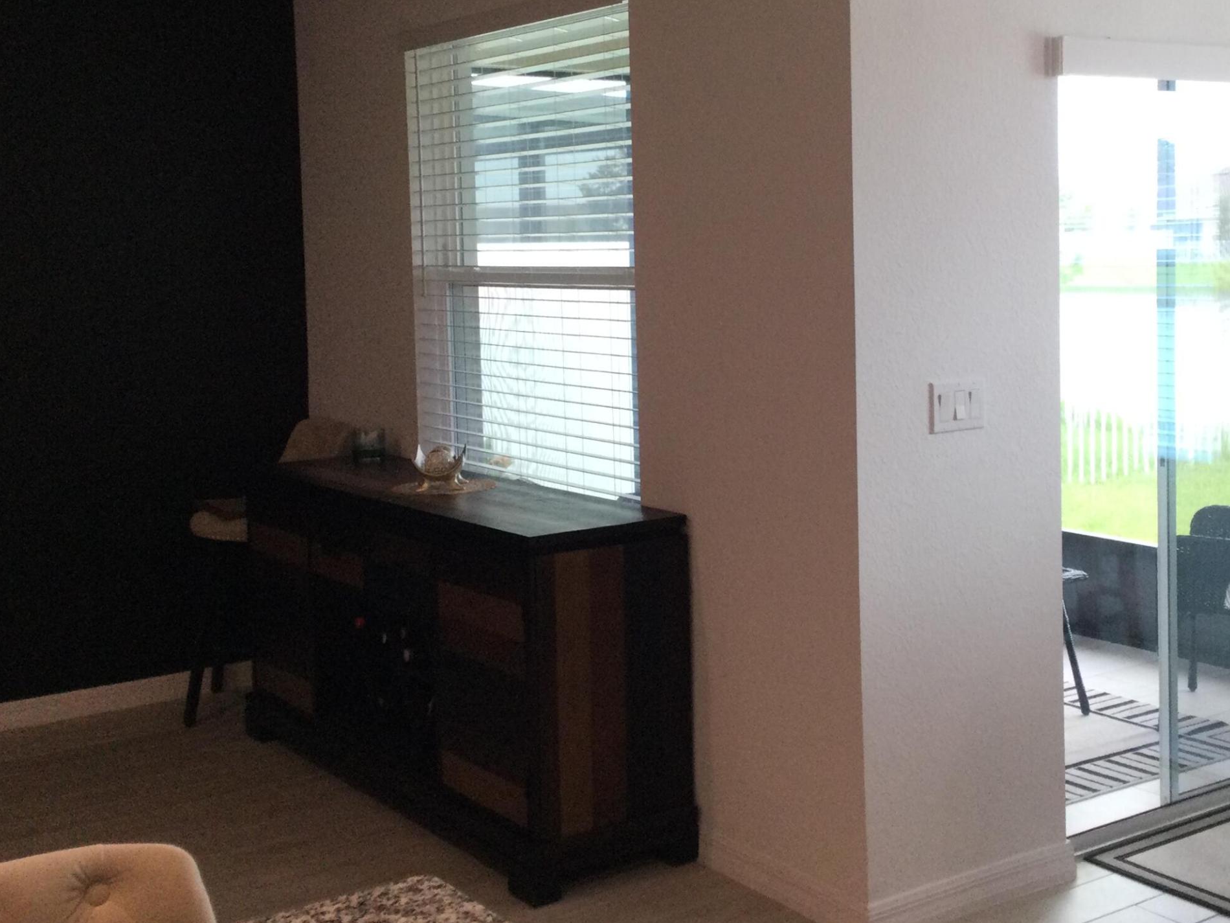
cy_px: 345
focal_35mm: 47
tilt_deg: -3.7
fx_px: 1670
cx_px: 754
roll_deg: +0.2
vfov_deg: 30.7
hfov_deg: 40.2
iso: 25
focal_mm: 3.3
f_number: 2.4
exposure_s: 1/30
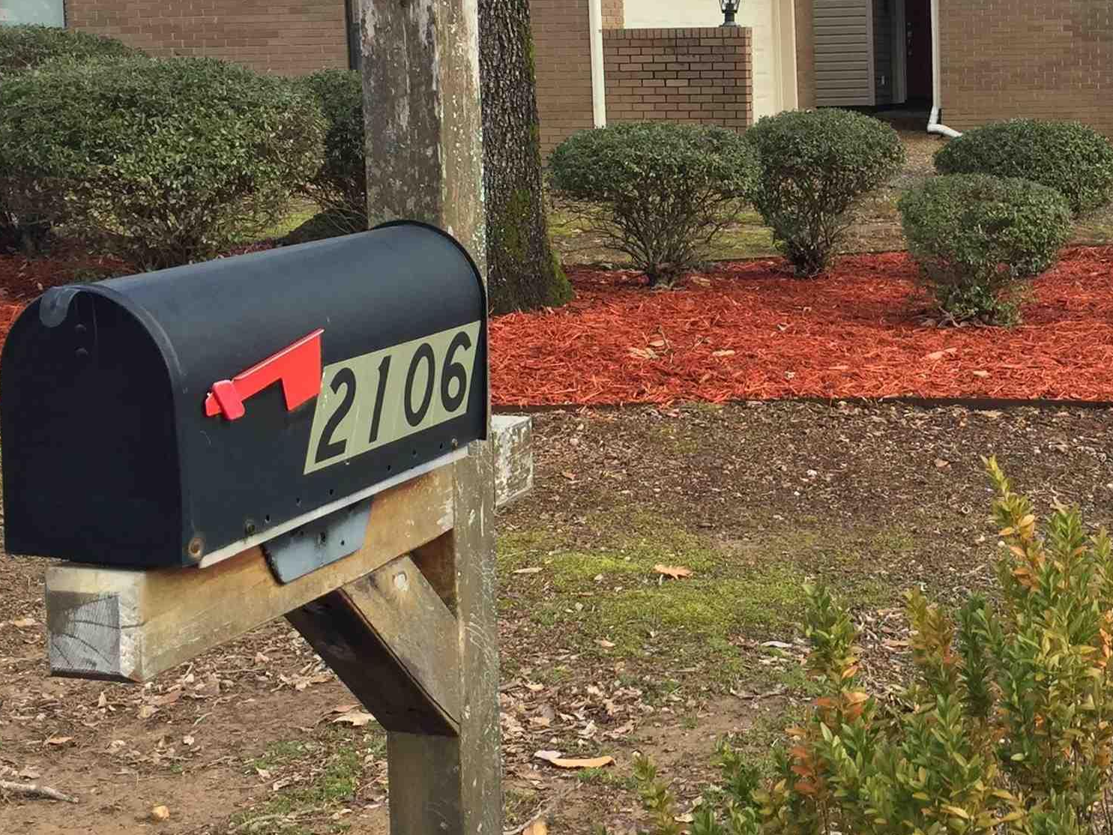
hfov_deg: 31.1
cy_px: 262
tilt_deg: -6.3
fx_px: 1929
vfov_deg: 24.3
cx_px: 938
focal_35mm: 60
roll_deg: +1.3
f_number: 2.2
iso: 32
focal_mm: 4.15
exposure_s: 1/439
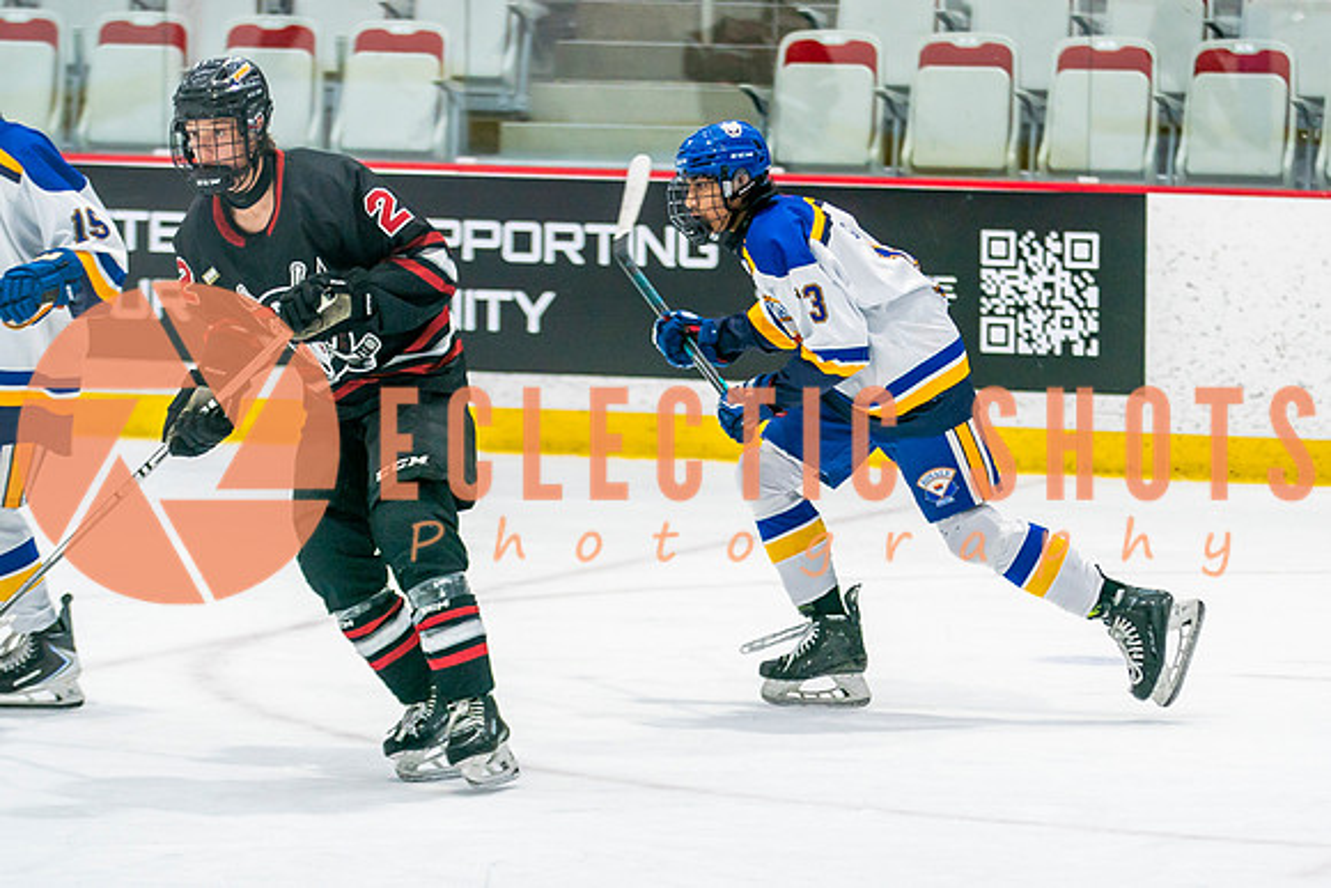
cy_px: 458
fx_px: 8265
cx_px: 894
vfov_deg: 6.2
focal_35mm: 224
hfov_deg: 9.2
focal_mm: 123
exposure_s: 1/640
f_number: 3.2
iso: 500
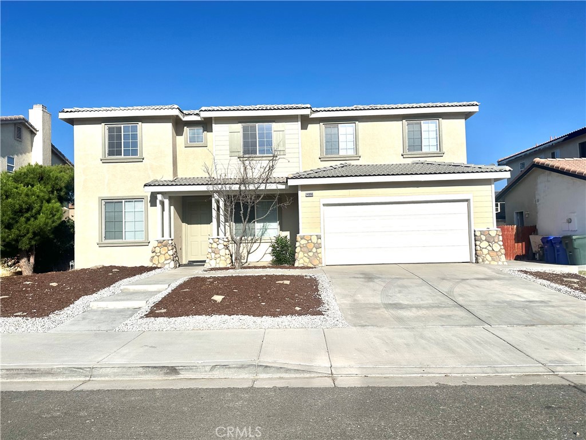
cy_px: 220
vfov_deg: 56.8
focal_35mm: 24
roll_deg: +1.6
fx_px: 406
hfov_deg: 71.6
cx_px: 293
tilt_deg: +3.0
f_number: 1.78
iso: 80
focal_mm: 6.86
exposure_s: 1/13699
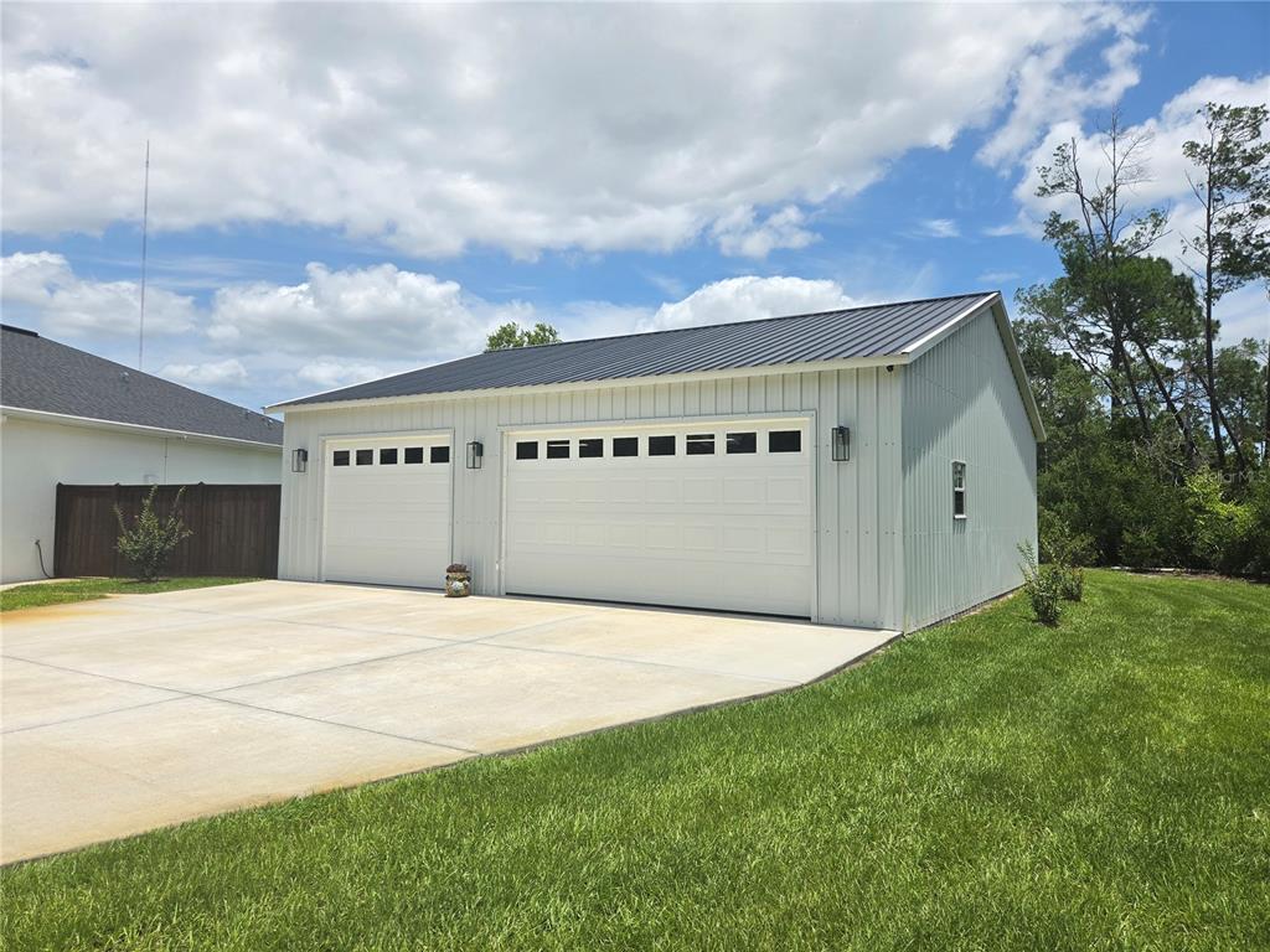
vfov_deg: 58.9
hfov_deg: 73.9
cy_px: 476
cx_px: 635
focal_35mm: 23
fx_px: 844
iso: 80
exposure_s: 1/6215
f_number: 1.8
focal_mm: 5.4
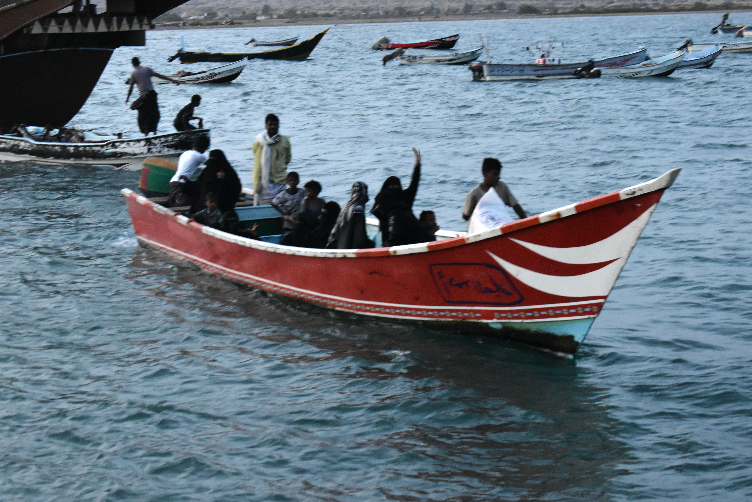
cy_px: 251
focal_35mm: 82
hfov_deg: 24.6
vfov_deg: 16.6
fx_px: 1723
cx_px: 376
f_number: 5.6
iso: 3600
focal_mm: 55
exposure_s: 1/60
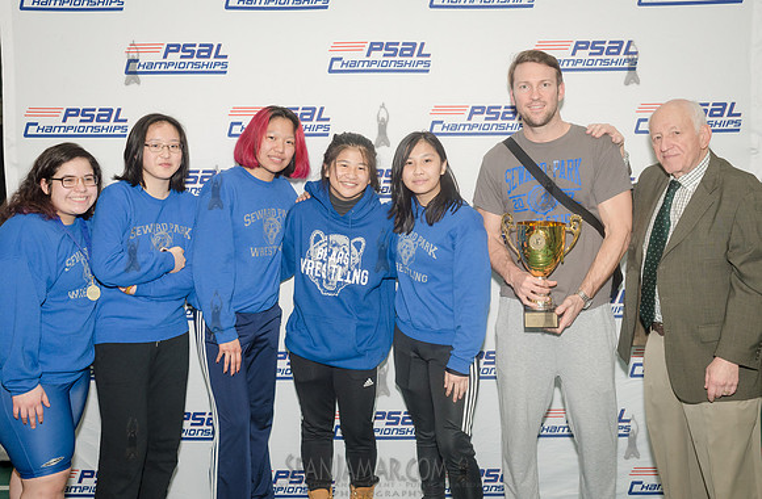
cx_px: 352
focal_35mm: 43
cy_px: 237
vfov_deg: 31.2
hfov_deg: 46.1
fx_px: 895
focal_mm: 35
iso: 1600
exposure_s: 1/250
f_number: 5
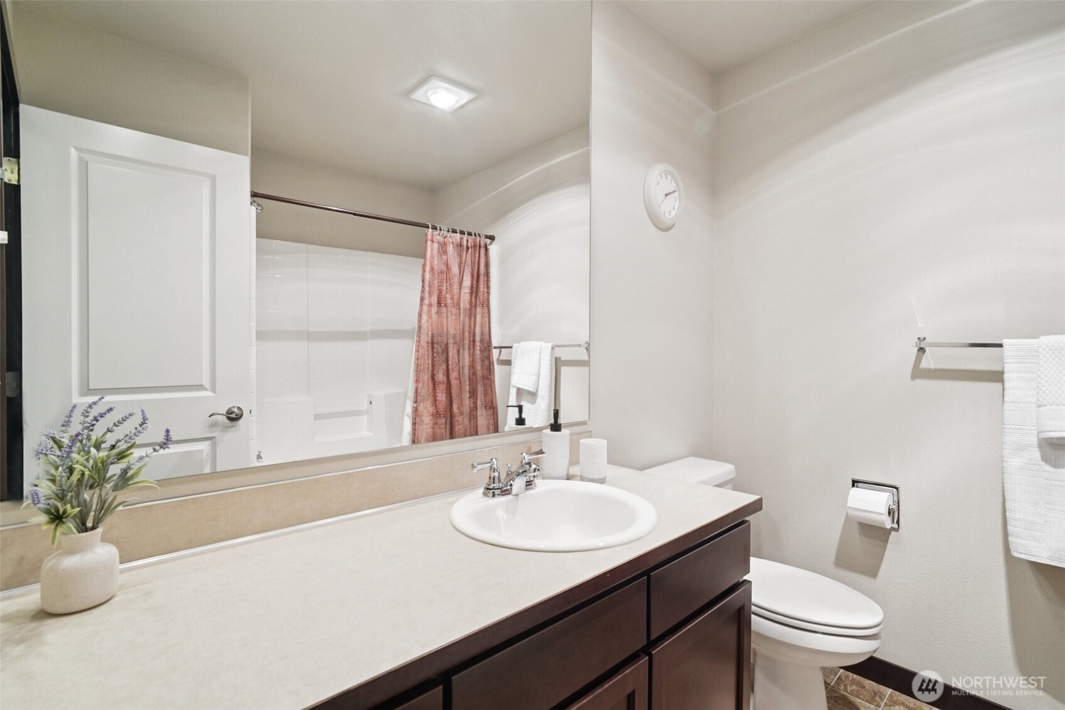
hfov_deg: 96.7
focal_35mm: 16
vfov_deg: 73.7
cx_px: 532
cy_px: 355
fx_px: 473
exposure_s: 1/40
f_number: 8
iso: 1600
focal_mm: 16
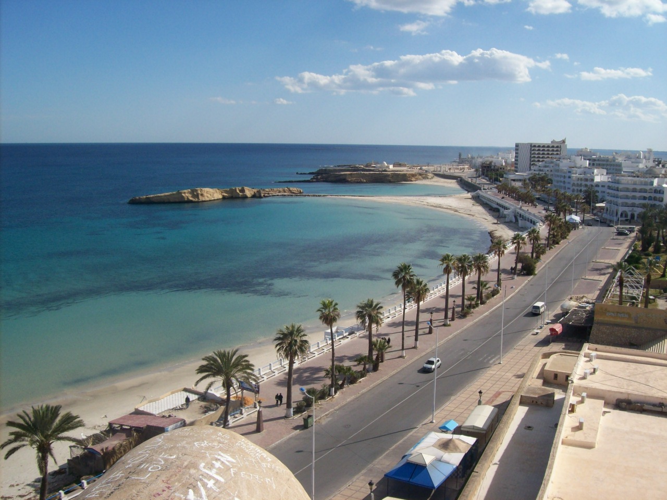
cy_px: 250
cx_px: 334
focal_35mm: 36
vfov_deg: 39.7
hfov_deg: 51.4
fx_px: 694
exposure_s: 1/825
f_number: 4.8
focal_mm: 6
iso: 80
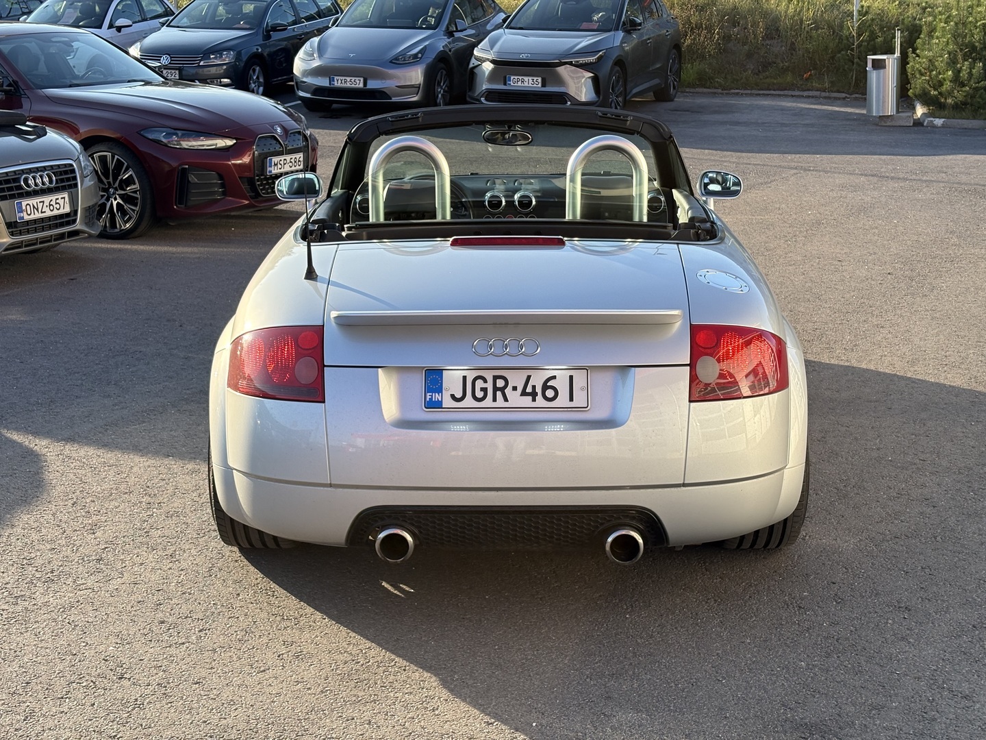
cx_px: 493
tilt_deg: -15.1
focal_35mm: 52
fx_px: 1481
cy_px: 370
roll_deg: -1.0
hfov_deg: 36.8
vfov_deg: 28.0
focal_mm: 5.96
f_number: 1.6
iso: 32
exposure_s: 1/920
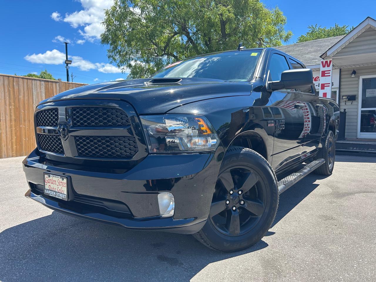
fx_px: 282
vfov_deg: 53.1
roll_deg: +0.0
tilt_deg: -3.8
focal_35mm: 26
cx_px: 188
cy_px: 141
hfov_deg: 67.3
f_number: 1.5
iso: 50
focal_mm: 5.7
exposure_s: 1/1431
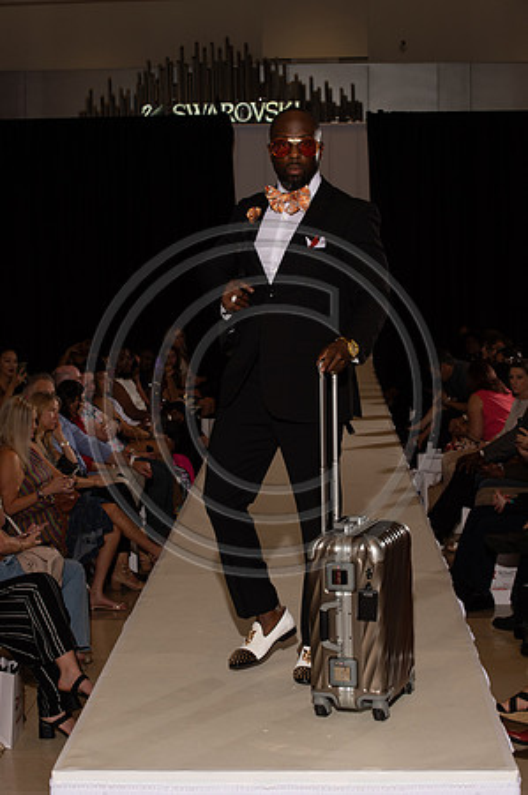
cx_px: 264
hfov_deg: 18.1
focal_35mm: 75
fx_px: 1654
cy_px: 398
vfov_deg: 27.0
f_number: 9
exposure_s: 1/250
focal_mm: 75
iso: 800
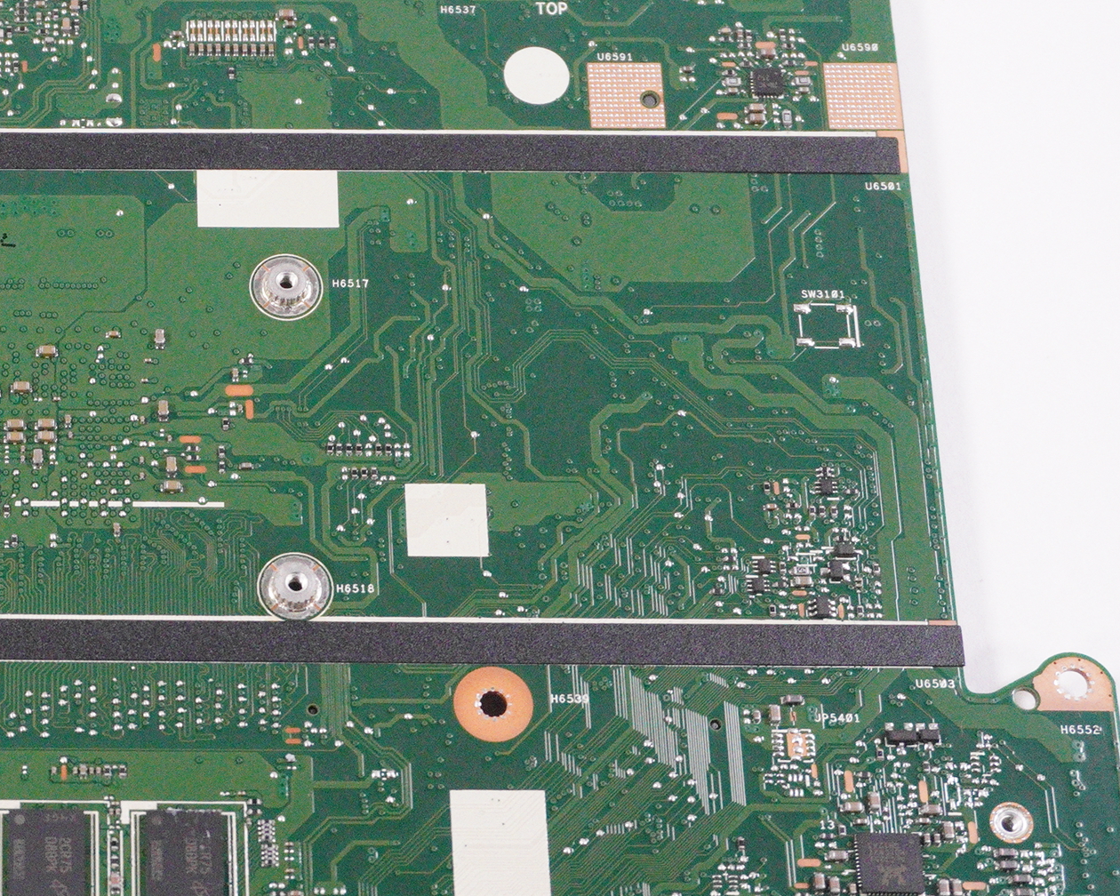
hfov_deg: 19.6
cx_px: -58
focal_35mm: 94
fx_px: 3116
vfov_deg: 16.4
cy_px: 497
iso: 5000
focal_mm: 28
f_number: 6.3
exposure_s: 1/2000
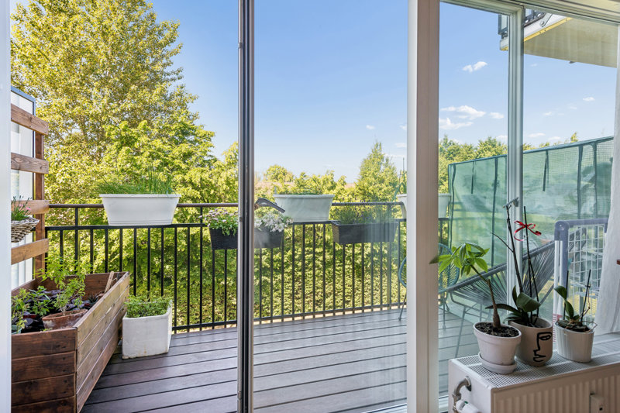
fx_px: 344
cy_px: 206
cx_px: 310
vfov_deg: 61.9
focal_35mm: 20
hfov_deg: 84.0
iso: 200
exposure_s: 1/60
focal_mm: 20
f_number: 10
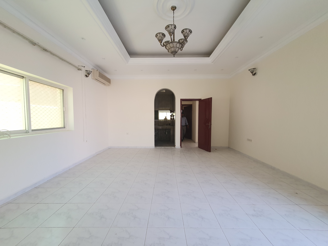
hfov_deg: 106.2
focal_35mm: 13
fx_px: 123
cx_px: 164
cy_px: 123
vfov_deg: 89.9
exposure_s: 1/60
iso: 125
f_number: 2.2
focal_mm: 1.8
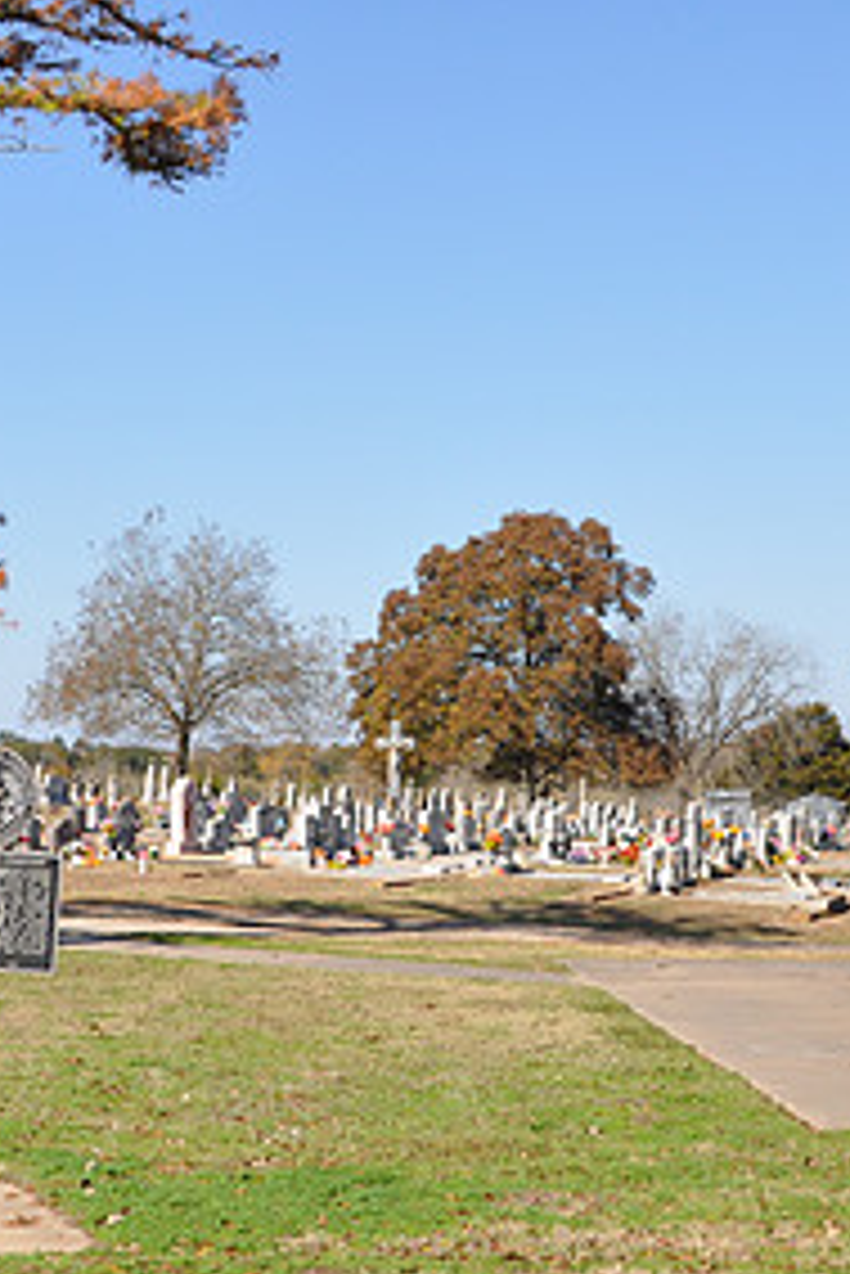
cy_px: 862
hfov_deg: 15.9
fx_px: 3042
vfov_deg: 23.5
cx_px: 301
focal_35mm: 86
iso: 200
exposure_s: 1/250
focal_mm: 28
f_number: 8
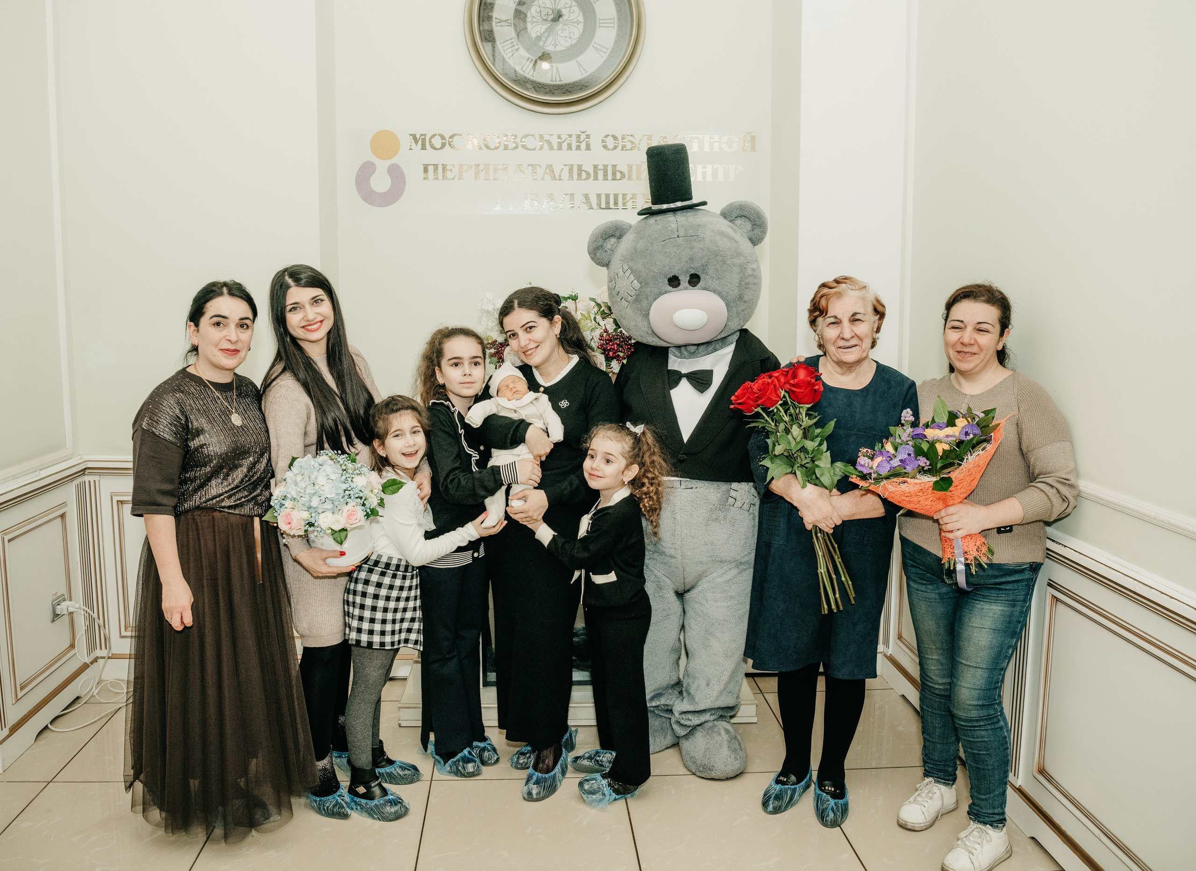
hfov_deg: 64.8
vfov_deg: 49.6
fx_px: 942
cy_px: 414
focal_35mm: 28
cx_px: 563
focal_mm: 24
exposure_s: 1/160
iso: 320
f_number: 4.5
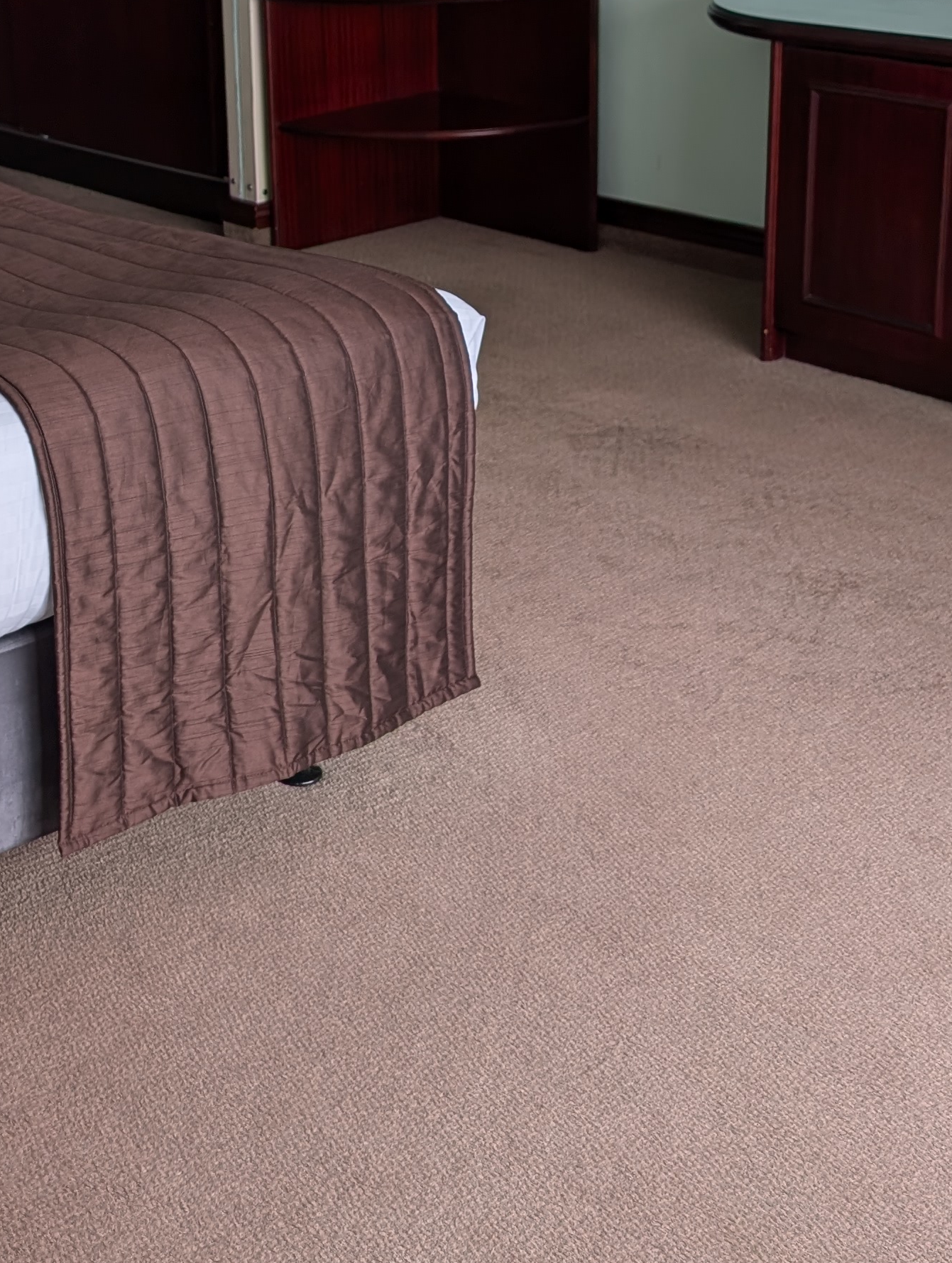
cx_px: 219
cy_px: 280
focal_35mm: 55
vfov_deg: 34.0
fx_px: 2011
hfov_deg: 26.2
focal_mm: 6.9
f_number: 1.68
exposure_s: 1/47.4
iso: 22
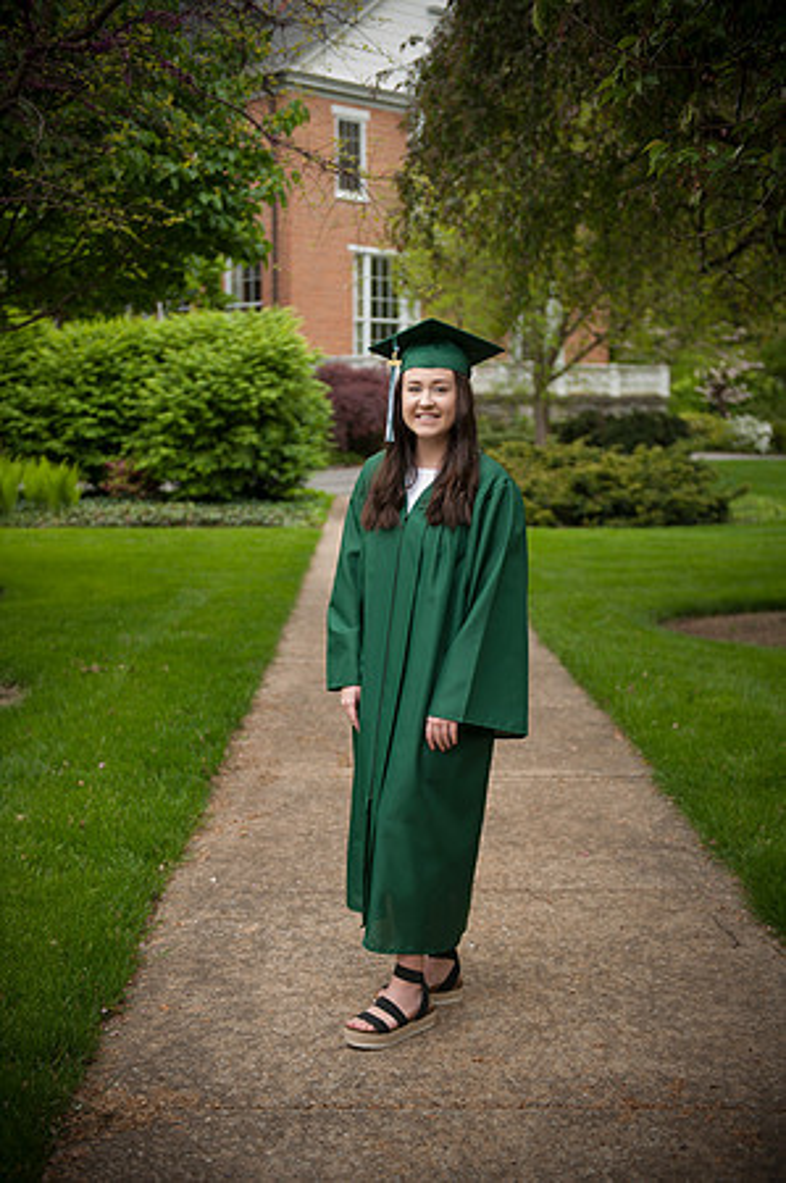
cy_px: 592
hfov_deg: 28.0
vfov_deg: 41.2
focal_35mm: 48
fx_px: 1576
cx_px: 393
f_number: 2.8
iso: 160
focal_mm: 48
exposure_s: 1/60
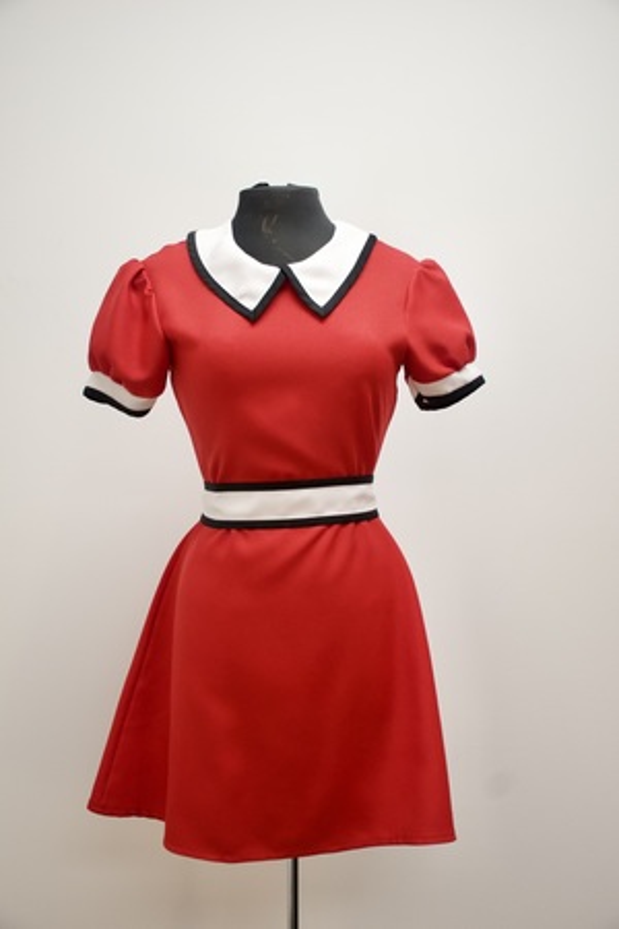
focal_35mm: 45
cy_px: 464
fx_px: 1161
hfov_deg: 29.9
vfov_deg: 43.6
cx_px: 310
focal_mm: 30
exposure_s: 1/80
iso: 800
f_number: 4
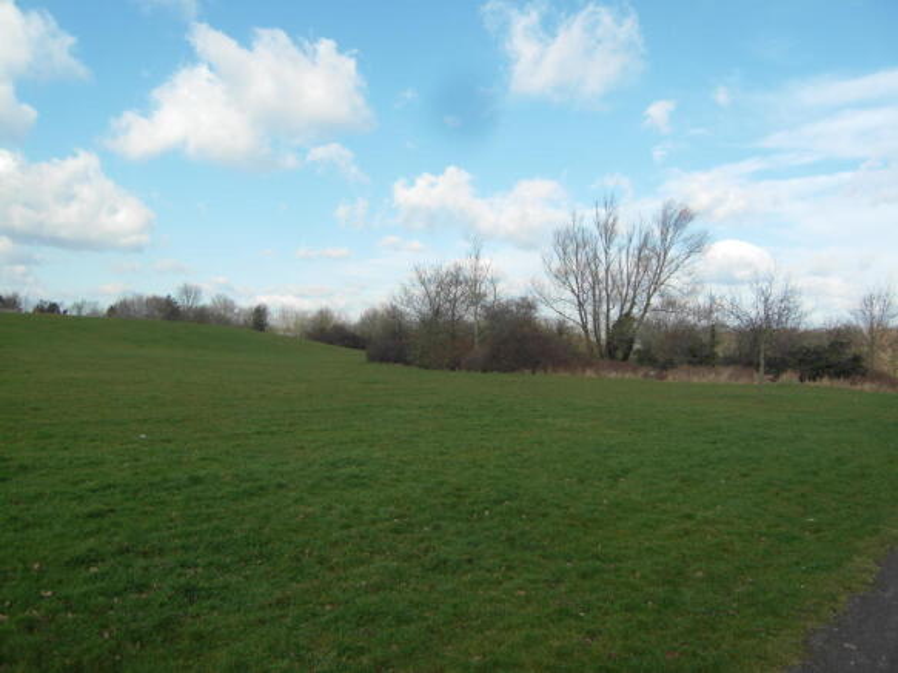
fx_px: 726
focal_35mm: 28
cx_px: 449
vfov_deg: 49.7
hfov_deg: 63.5
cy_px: 336
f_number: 7.3
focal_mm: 6
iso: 80
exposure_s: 1/160
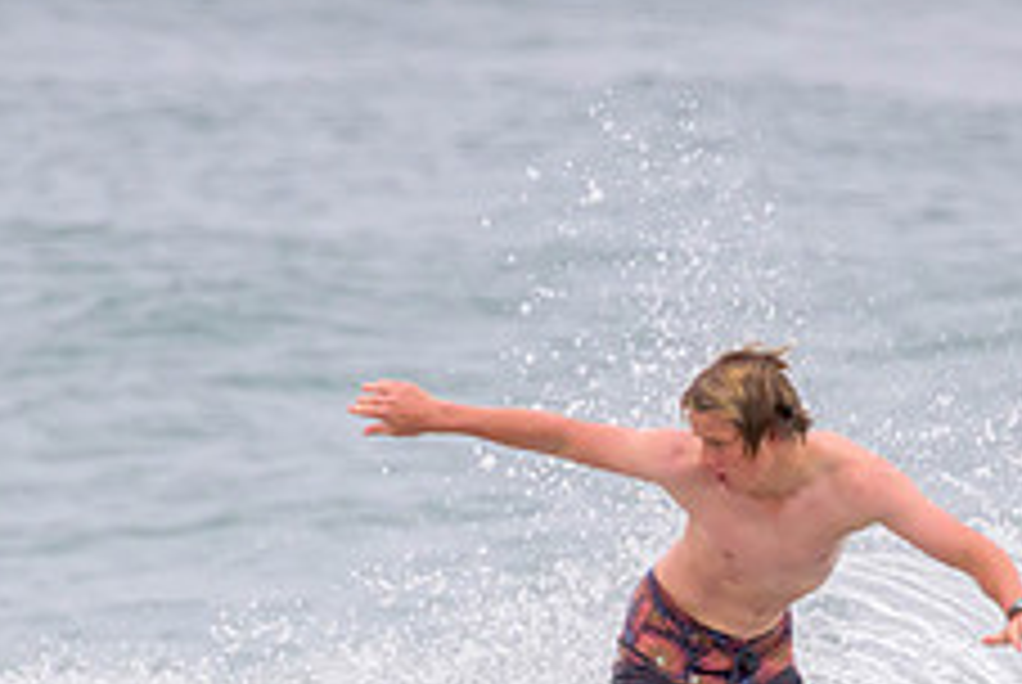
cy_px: 808
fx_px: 58073
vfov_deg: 0.7
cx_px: 608
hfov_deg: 1.0
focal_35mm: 2043
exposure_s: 1/2000
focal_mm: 800
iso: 1400
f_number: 11
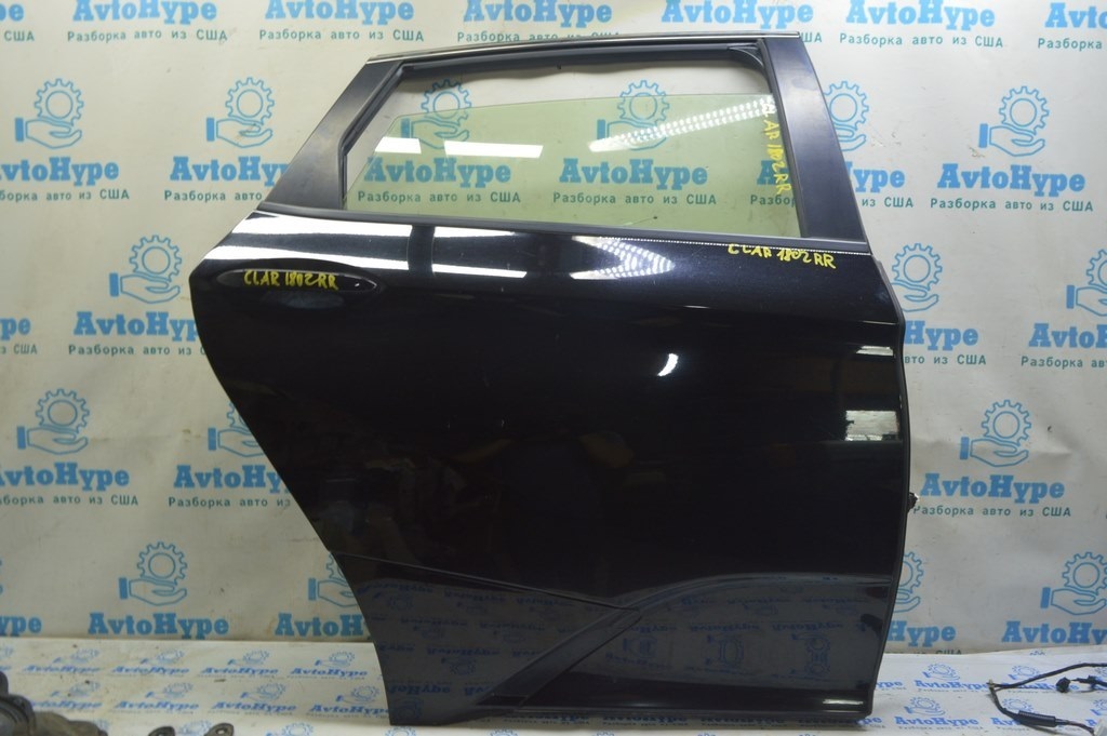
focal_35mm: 27
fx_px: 830
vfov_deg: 47.9
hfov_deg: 67.4
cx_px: 554
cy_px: 368
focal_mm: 18
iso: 400
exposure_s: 1/20
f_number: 5.6
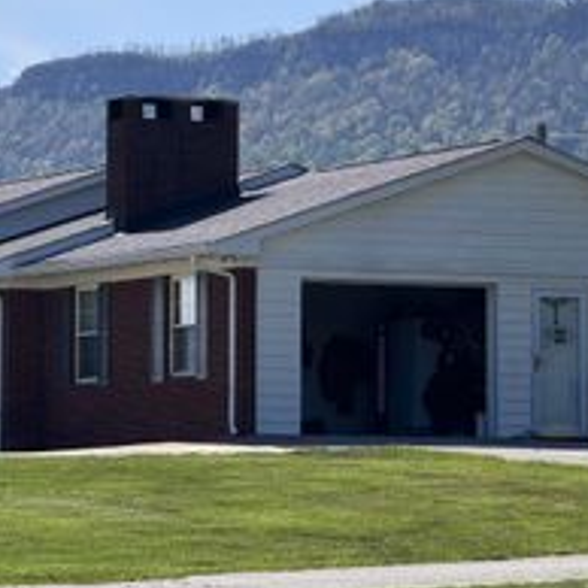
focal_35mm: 228
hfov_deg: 7.7
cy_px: 359
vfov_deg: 7.7
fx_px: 4382
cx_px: 221
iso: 20
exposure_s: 1/679
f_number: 2.8
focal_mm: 16.89
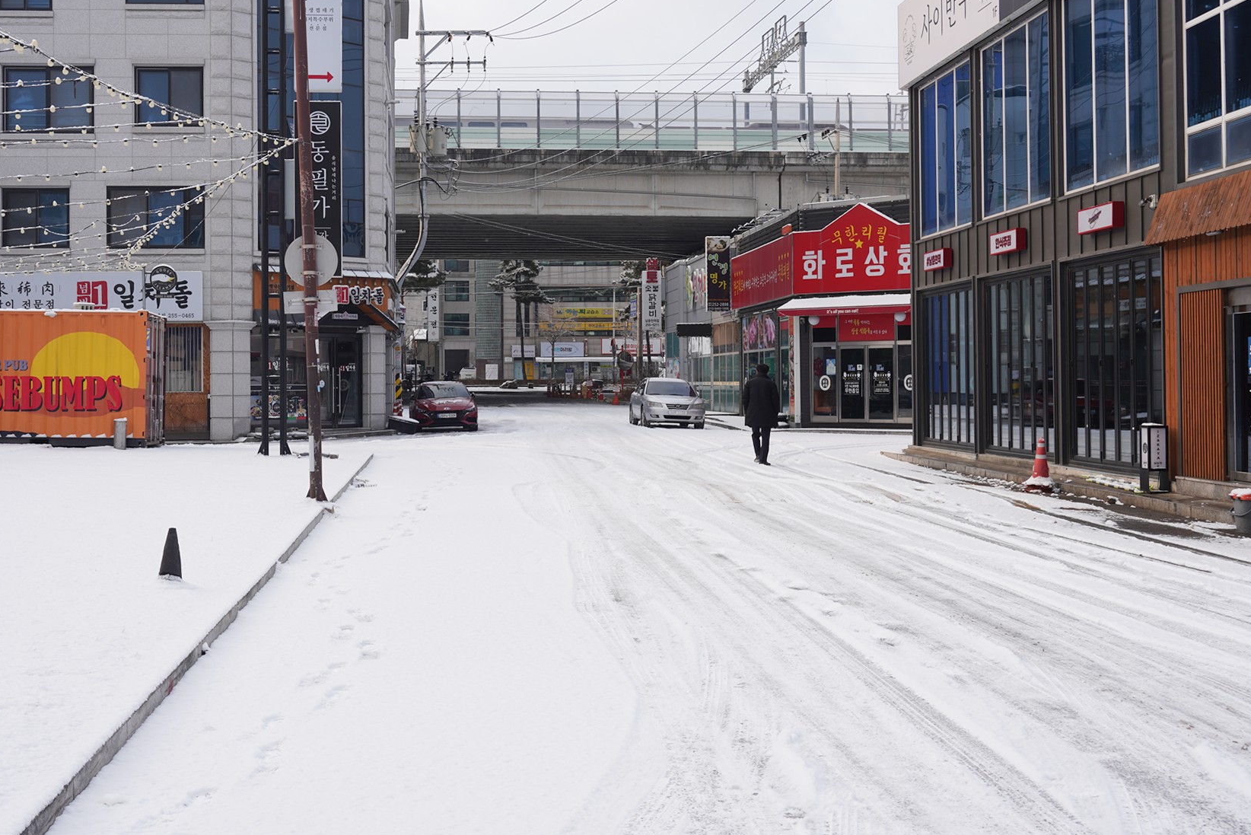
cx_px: 546
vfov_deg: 29.8
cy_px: 341
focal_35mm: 45
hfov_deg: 43.5
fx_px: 1564
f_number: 10
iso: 160
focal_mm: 37
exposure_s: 1/100
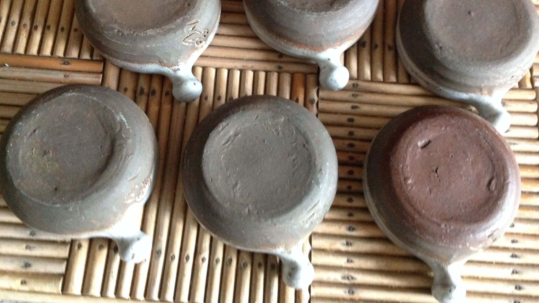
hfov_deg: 51.6
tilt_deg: -71.0
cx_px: 272
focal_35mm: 39
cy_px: 115
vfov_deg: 30.3
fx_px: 557
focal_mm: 4.28
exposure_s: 1/15
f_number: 2.4
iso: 500
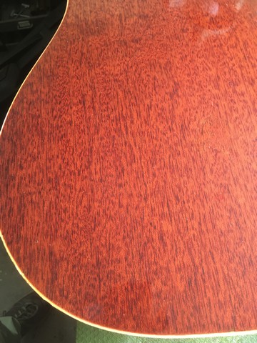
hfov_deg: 48.2
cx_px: 128
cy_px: 172
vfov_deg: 61.7
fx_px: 287
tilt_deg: -69.6
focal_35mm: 29
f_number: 2.2
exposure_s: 1/33
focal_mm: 4.15
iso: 200
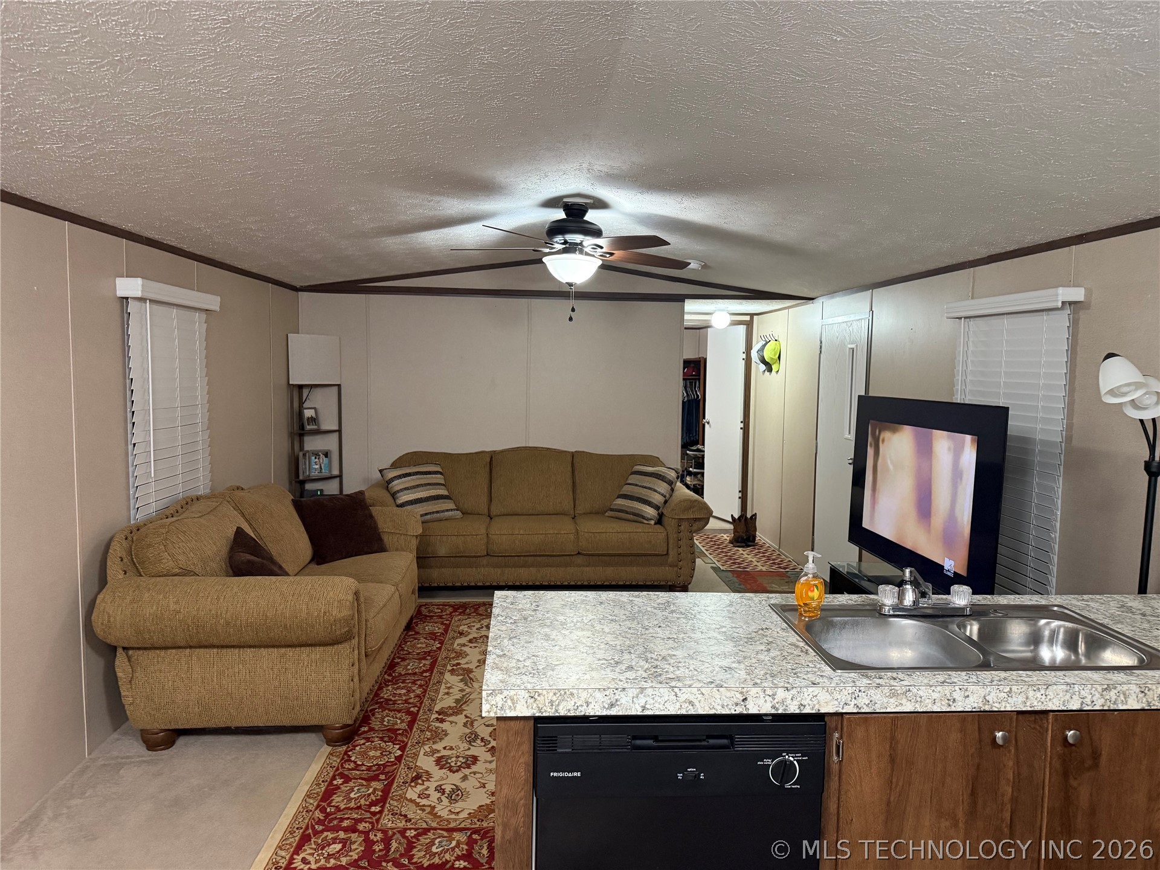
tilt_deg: -4.6
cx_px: 580
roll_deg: -0.7
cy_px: 435
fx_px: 804
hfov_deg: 71.6
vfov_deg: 56.8
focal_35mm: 24
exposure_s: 1/60
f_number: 1.78
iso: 500
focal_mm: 6.76
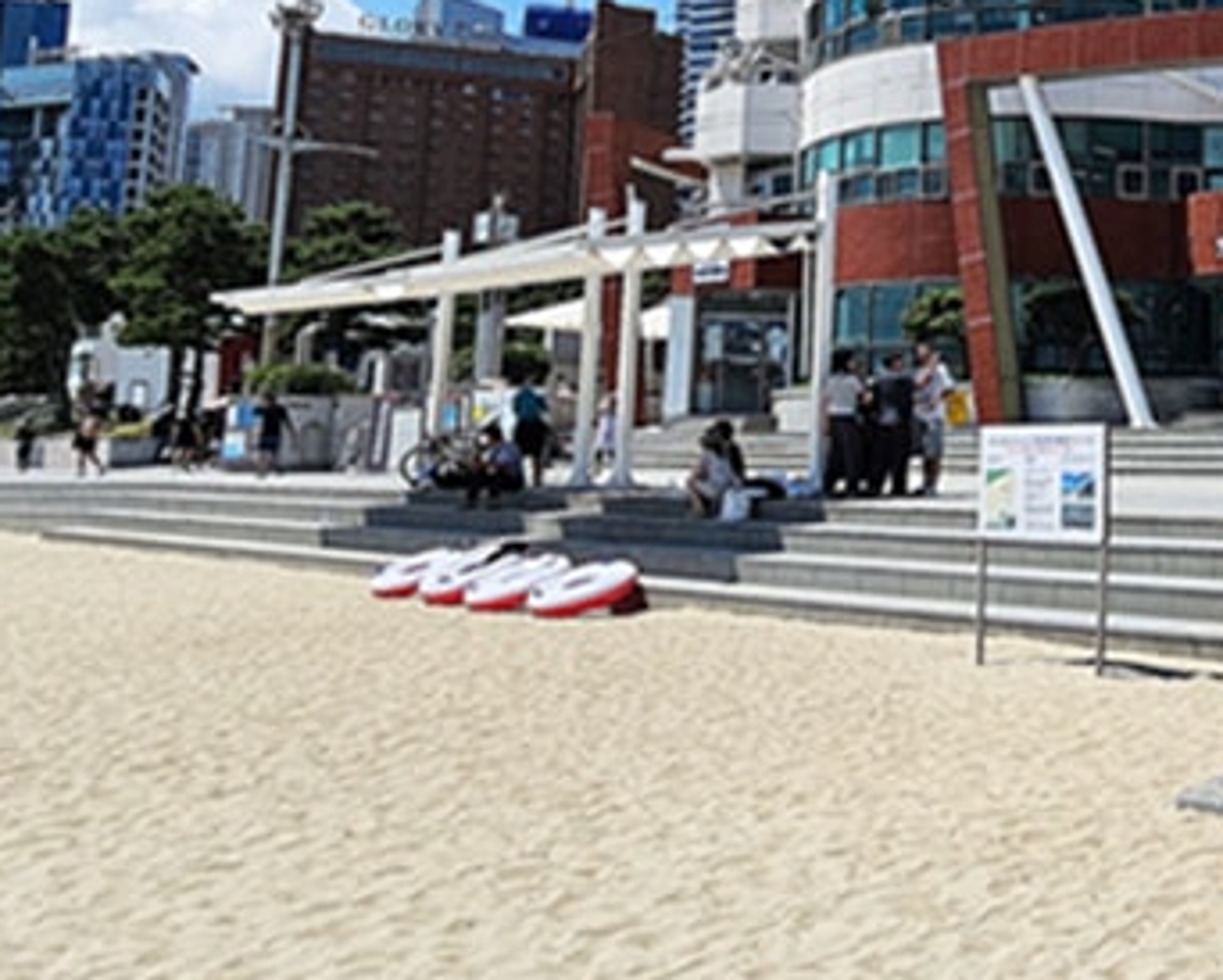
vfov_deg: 37.9
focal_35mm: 38
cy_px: 207
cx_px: 1216
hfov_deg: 41.8
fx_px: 1376
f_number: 2.2
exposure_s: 1/4505
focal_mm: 2.2
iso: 50
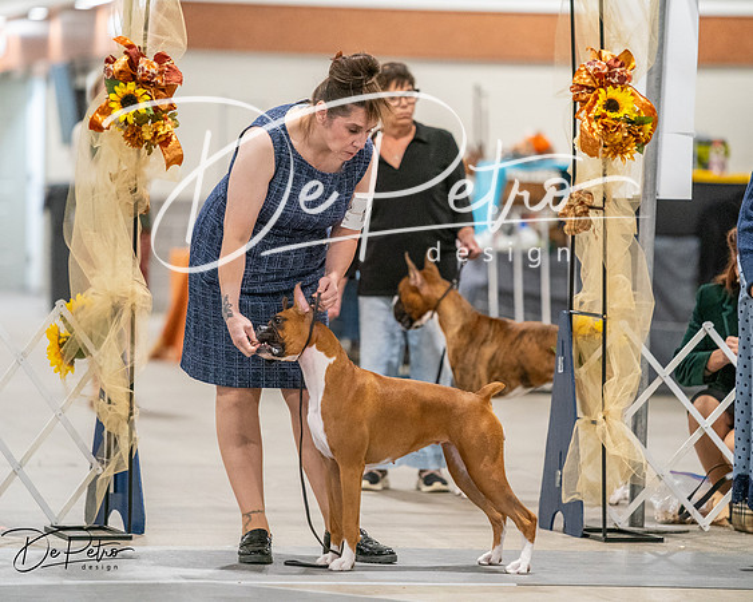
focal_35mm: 225
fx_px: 5018
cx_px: 376
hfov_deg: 8.6
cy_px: 301
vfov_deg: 6.9
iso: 6400
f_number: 3.2
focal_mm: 200
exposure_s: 1/250
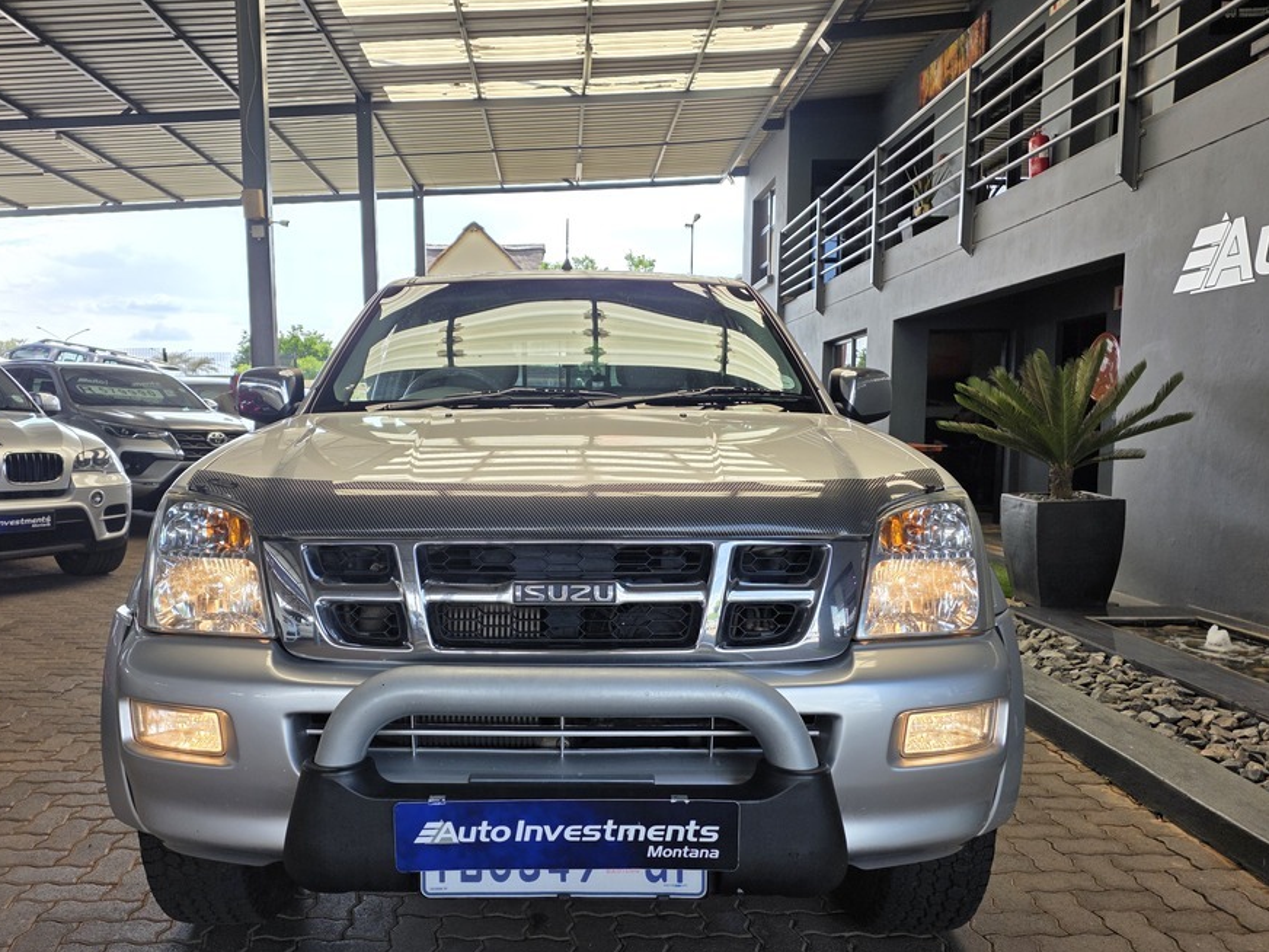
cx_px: 565
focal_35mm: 27
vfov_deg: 51.3
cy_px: 527
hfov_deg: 65.1
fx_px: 990
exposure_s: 1/359
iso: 32
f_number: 1.7
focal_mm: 6.25
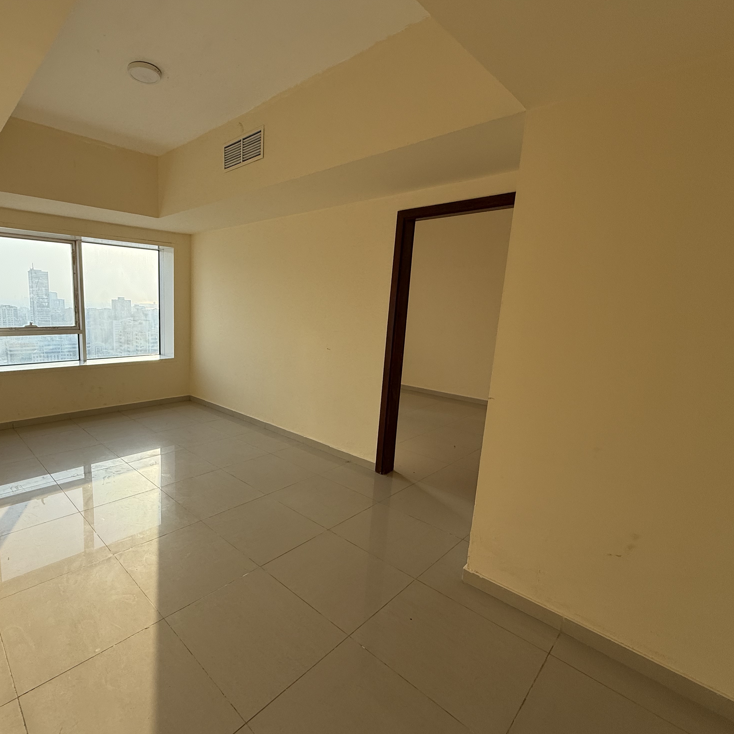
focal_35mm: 17
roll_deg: -1.9
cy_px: 371
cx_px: 252
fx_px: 408
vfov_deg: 84.0
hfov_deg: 81.5
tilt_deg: -10.4
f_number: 2.2
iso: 64
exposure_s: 1/316
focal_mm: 2.22
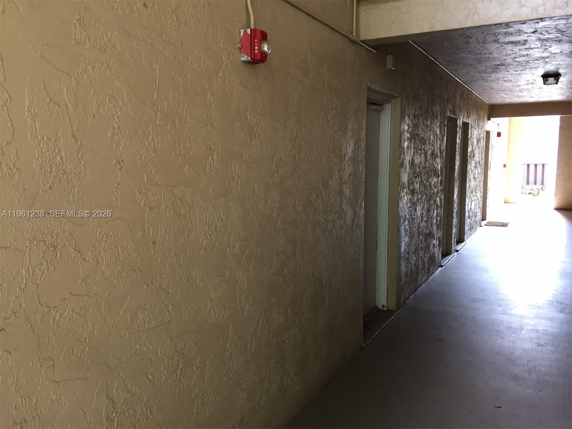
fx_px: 479
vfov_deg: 48.2
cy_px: 214
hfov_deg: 61.7
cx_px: 286
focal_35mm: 29
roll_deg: +0.6
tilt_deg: -6.8
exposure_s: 1/30
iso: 100
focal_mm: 4.15
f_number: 2.2
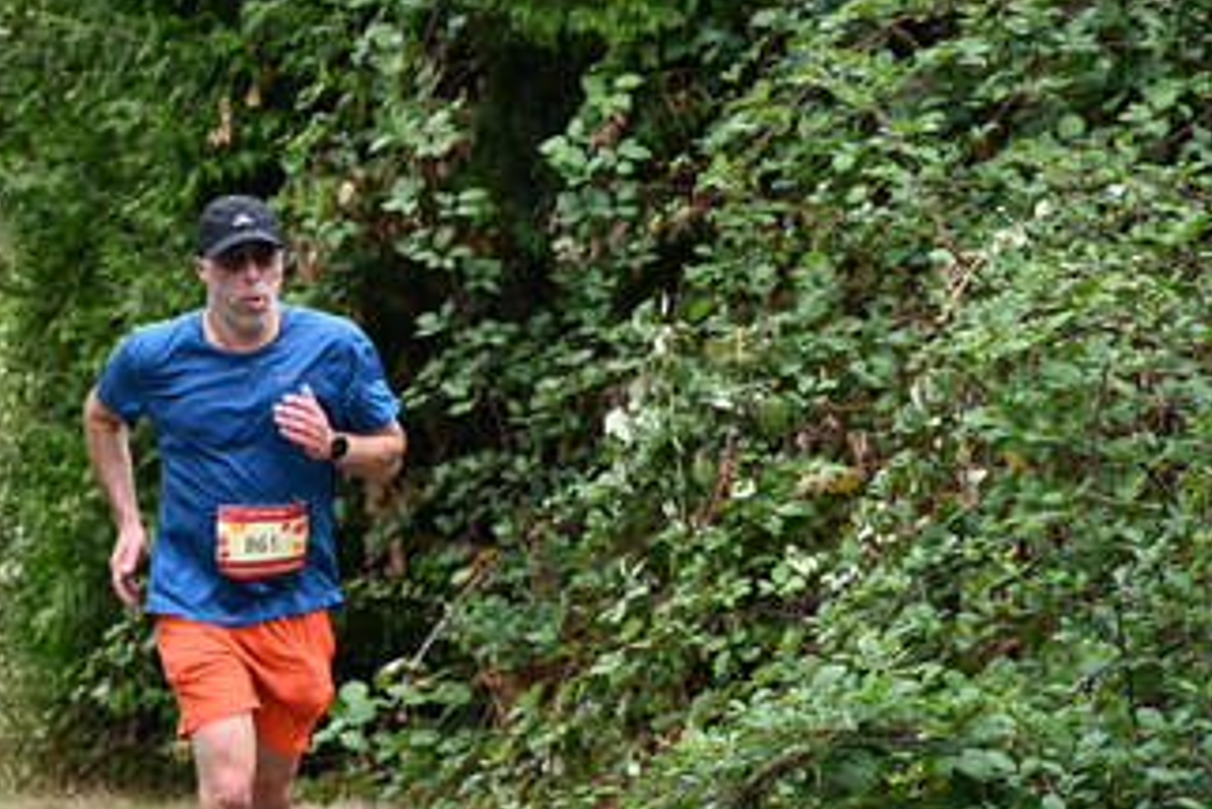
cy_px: 491
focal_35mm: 342
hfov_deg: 6.0
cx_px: 301
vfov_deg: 4.0
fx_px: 11519
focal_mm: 200
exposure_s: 1/320
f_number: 6.3
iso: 400
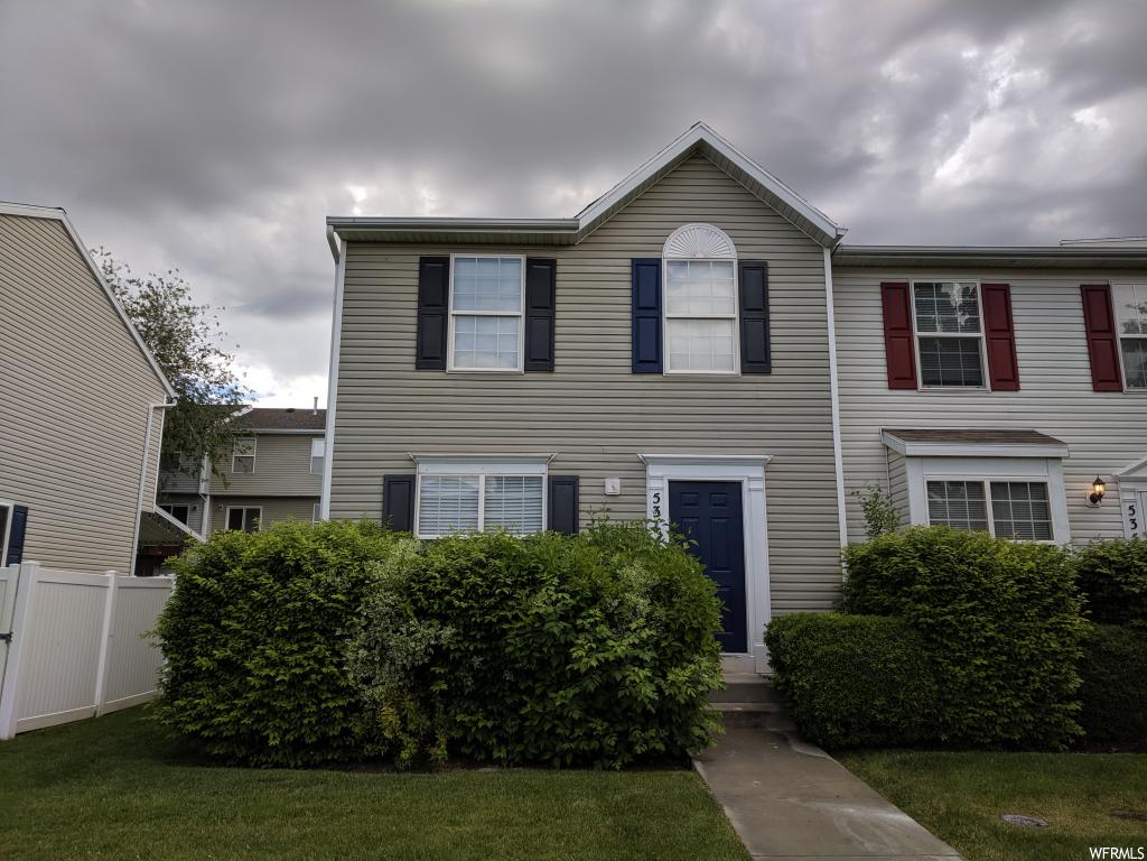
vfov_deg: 53.1
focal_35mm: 26
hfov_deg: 67.3
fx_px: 862
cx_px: 574
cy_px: 430
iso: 41
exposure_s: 1/861
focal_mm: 4.67
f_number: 2
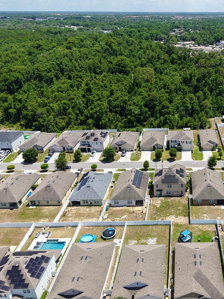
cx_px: 189
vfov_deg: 53.9
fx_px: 293
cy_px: 144
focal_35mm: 34
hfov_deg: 39.6
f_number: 1.8
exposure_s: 1/3200
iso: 160
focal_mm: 8.67
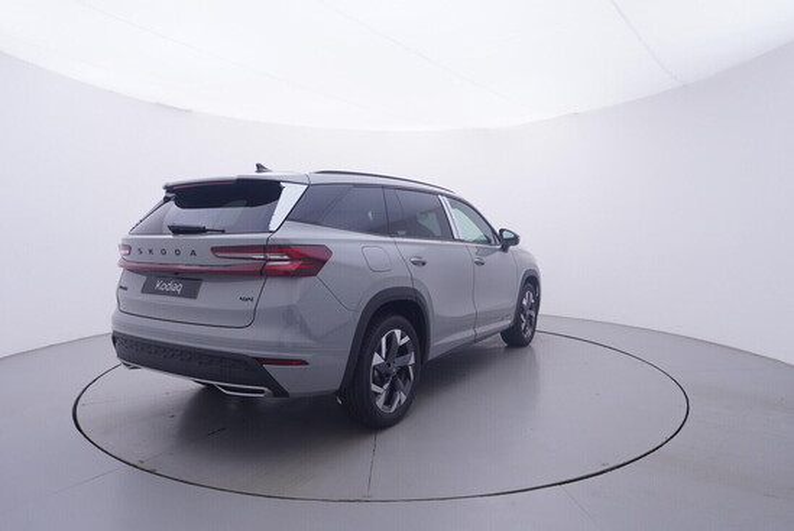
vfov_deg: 56.2
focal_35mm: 22
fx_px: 497
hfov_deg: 77.3
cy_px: 266
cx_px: 397
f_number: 5
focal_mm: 15
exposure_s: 1/80
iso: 200
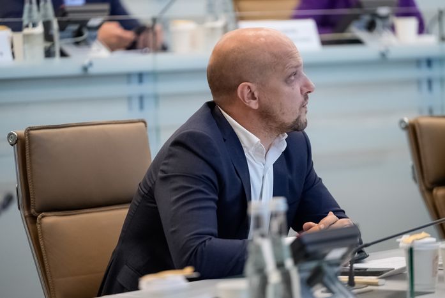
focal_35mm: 182
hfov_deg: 11.3
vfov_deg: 7.6
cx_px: 222
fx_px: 2252
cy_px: 149
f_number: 2.8
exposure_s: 1/250
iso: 2000
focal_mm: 182
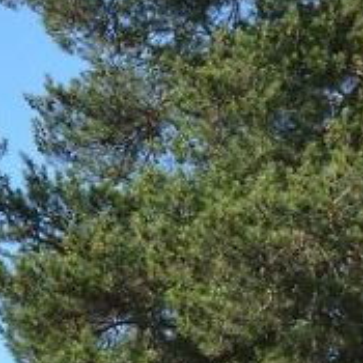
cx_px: 353
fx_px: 2539
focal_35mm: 214
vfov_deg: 8.2
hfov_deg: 8.1
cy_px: 270
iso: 160
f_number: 8
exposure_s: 1/250
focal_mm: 28
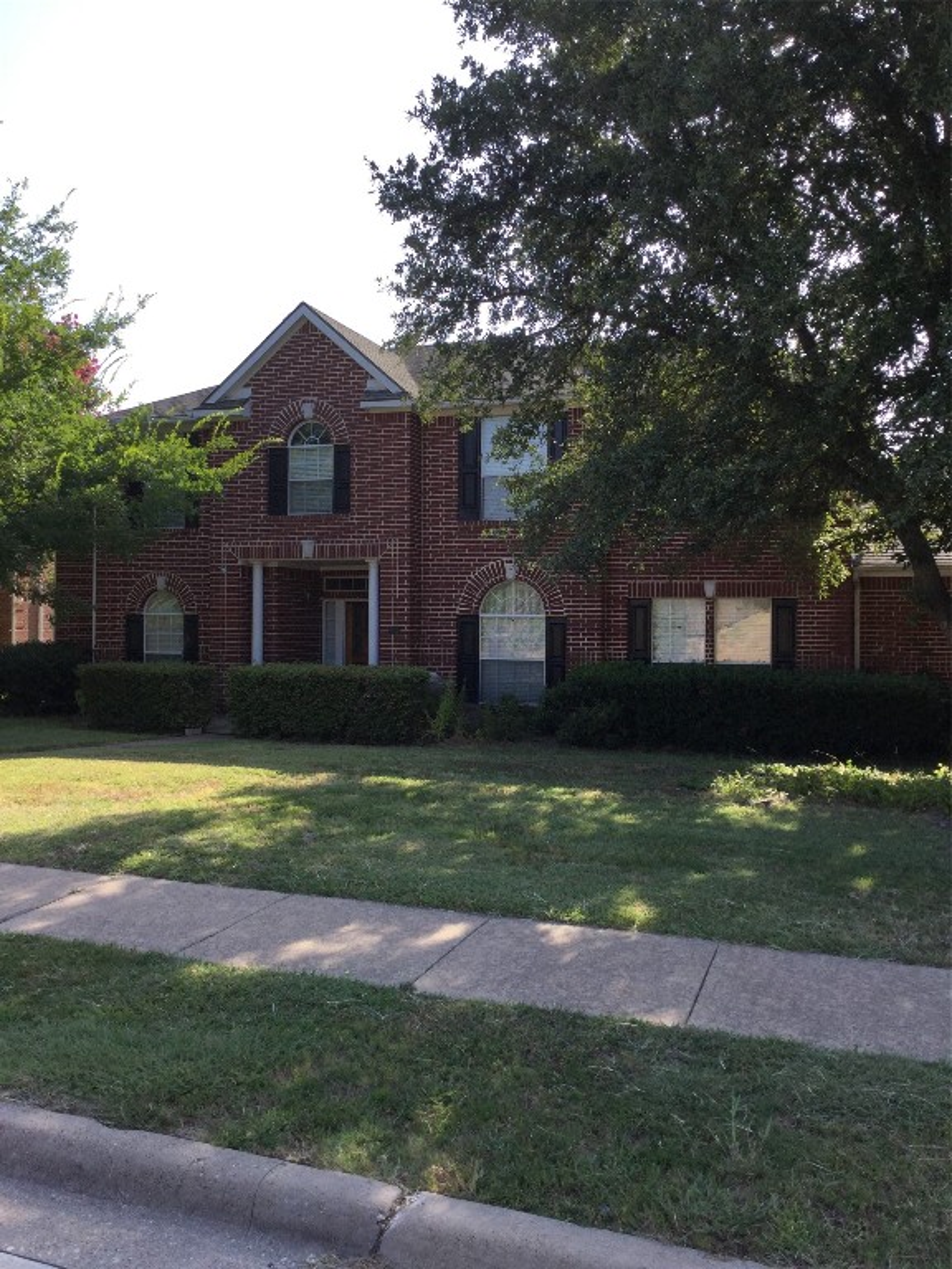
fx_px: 1137
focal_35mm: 31
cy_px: 634
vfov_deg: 58.4
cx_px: 476
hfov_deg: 45.4
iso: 25
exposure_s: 1/500
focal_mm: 3.3
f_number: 2.4
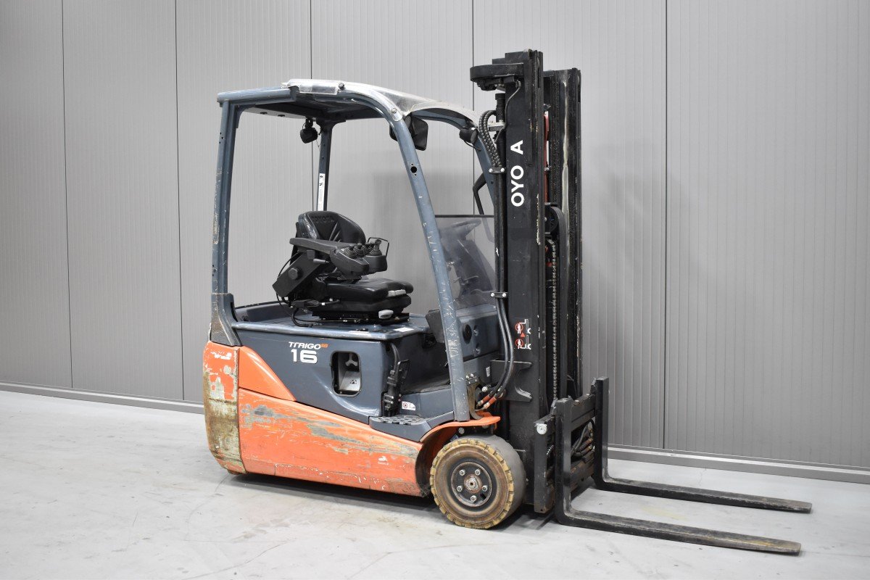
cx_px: 435
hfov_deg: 53.1
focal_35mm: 36
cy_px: 290
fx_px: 870
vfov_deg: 36.9
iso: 1250
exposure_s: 1/30
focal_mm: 24
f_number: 4.5
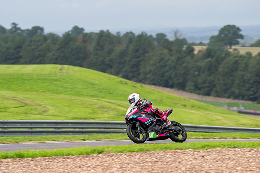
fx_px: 2392
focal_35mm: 331
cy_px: 78
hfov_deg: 6.2
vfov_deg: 4.2
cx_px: 122
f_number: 6.3
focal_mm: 300
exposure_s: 1/400
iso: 125
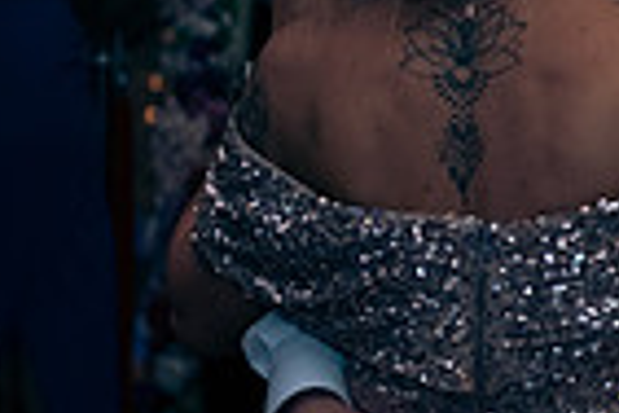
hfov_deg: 9.5
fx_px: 3679
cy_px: 33
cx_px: 746
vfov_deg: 6.4
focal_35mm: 214
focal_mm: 52
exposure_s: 1/160
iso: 640
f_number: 3.5
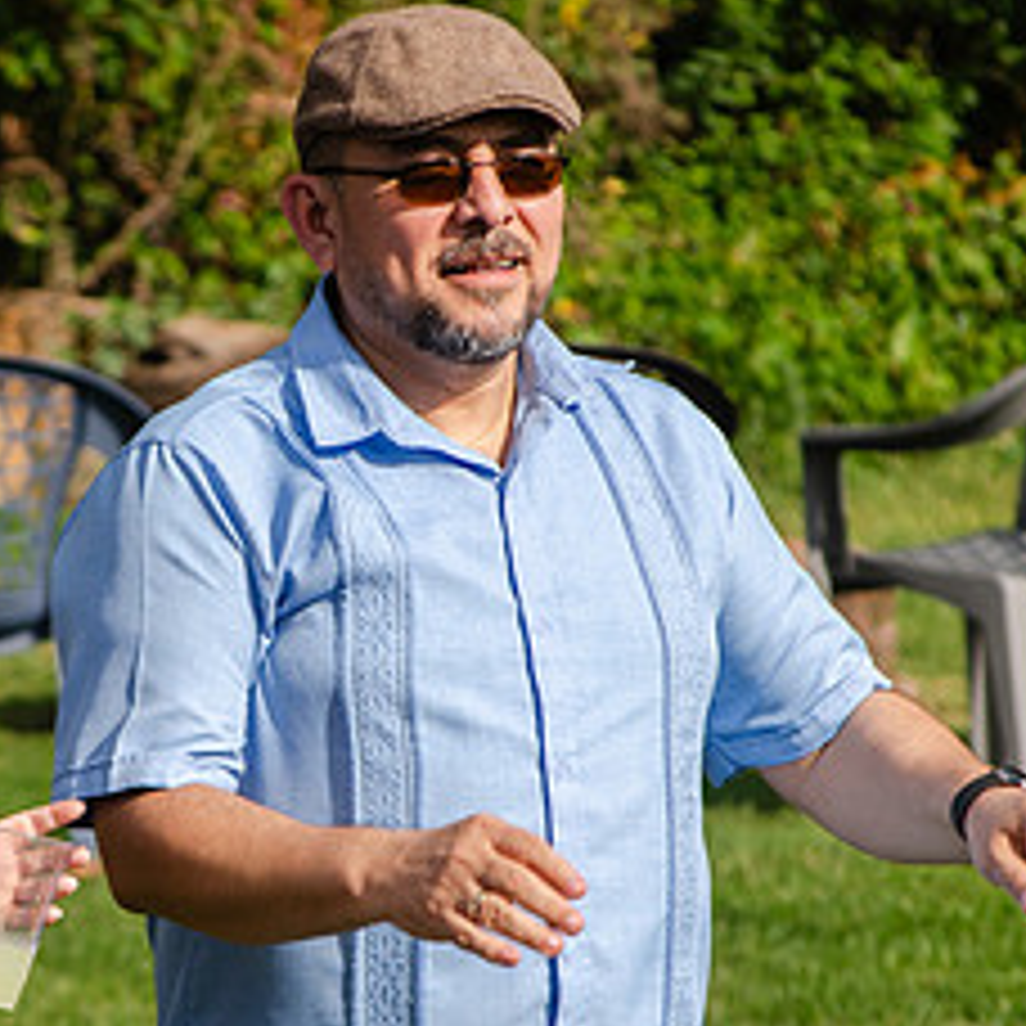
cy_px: 608
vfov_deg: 3.7
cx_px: 166
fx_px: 15727
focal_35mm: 469
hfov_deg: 3.7
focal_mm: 145
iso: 200
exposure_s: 1/800
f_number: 7.1
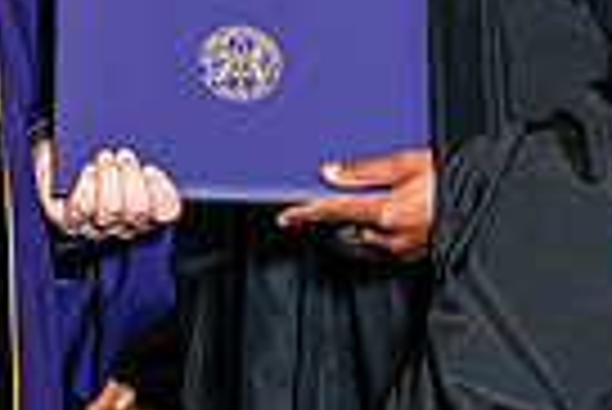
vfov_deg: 4.7
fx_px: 4918
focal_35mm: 289
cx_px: -32
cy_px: -110
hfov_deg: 7.1
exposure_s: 1/200
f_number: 4.5
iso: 1250
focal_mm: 68
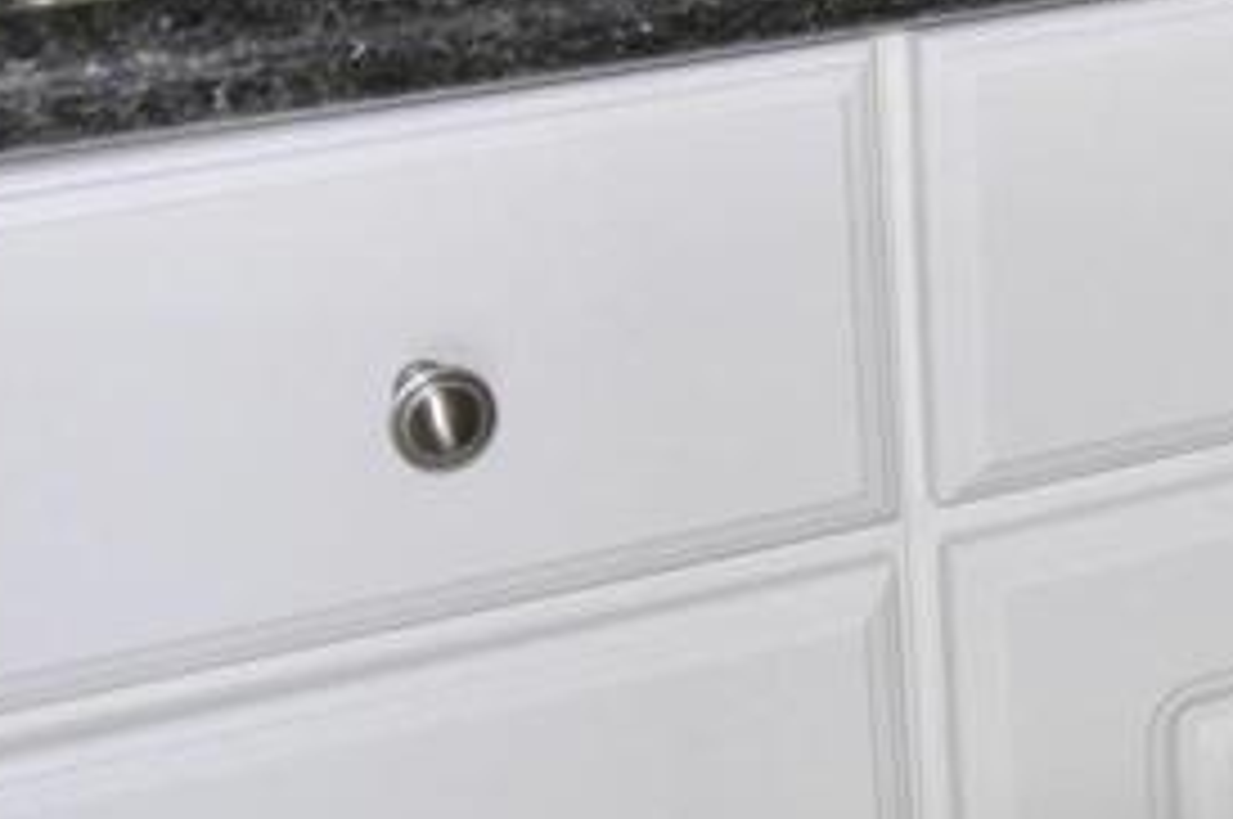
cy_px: -590
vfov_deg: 12.5
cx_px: 1660
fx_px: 3455
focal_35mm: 101
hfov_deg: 18.6
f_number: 3.5
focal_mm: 18
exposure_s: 1/60
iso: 800
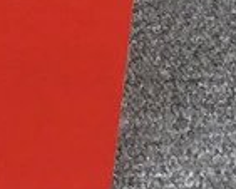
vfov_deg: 7.4
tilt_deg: -17.2
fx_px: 1349
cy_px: -312
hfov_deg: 9.1
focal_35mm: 193
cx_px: -311
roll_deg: -0.5
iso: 25
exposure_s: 1/403
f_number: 2.4
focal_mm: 3.3
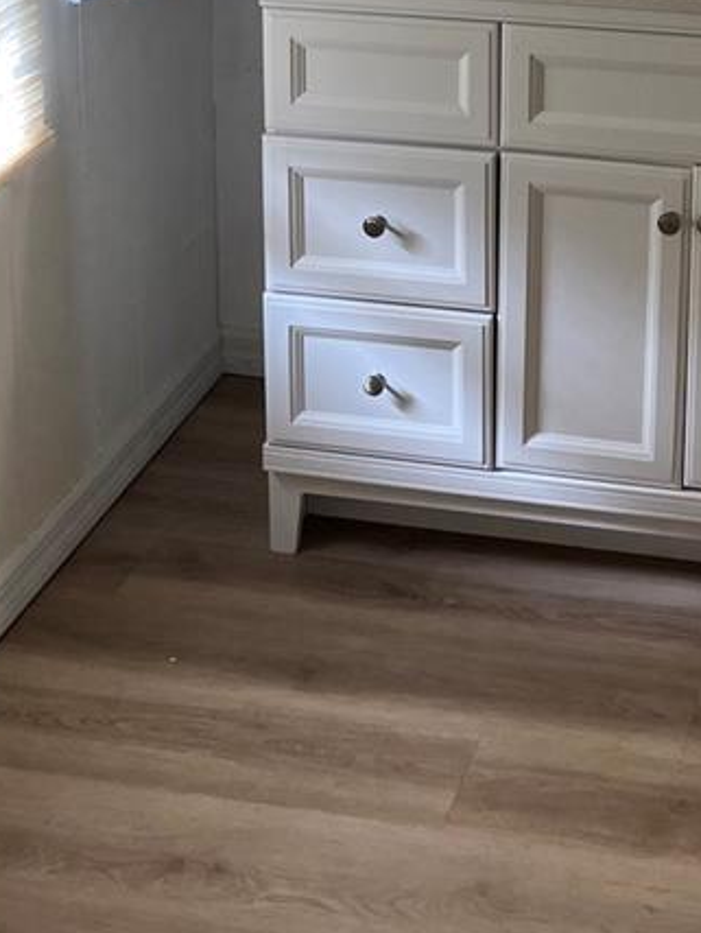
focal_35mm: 73
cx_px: 570
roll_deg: -0.3
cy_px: -116
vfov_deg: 24.7
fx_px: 1968
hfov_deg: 20.0
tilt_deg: -9.6
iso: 40
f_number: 1.6
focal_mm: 5.1
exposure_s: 1/120
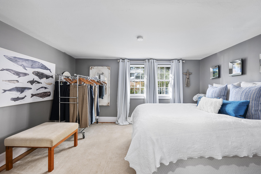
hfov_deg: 102.3
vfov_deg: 79.2
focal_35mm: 14
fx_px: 105
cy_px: 87
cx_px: 130
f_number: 8
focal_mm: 14.5
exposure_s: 1/5
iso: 320
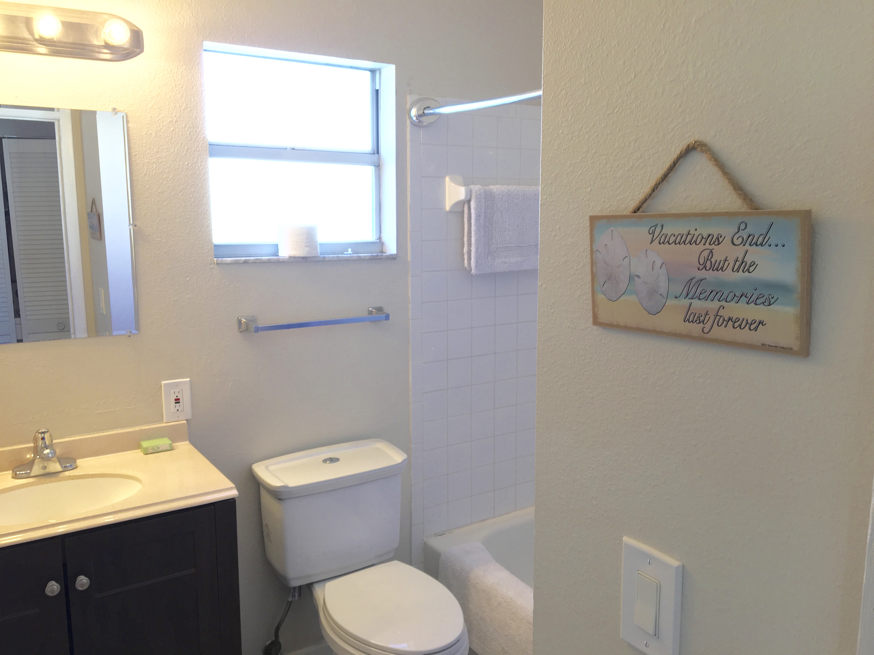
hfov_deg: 61.7
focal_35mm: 29
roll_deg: -0.6
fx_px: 732
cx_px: 437
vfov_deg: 48.2
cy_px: 328
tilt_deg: -9.5
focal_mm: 4.15
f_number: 2.2
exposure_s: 1/30
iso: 32
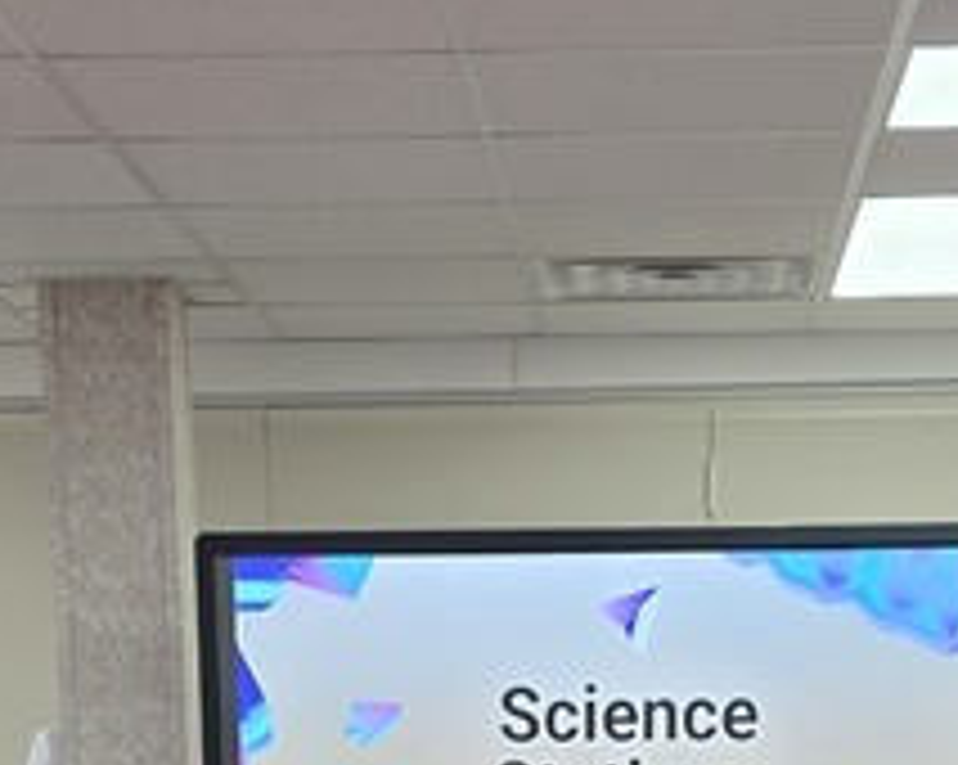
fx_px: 3059
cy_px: 1670
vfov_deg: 12.1
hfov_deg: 17.8
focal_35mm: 108
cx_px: 553
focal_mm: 6.3
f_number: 1.7
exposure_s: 1/120
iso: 100
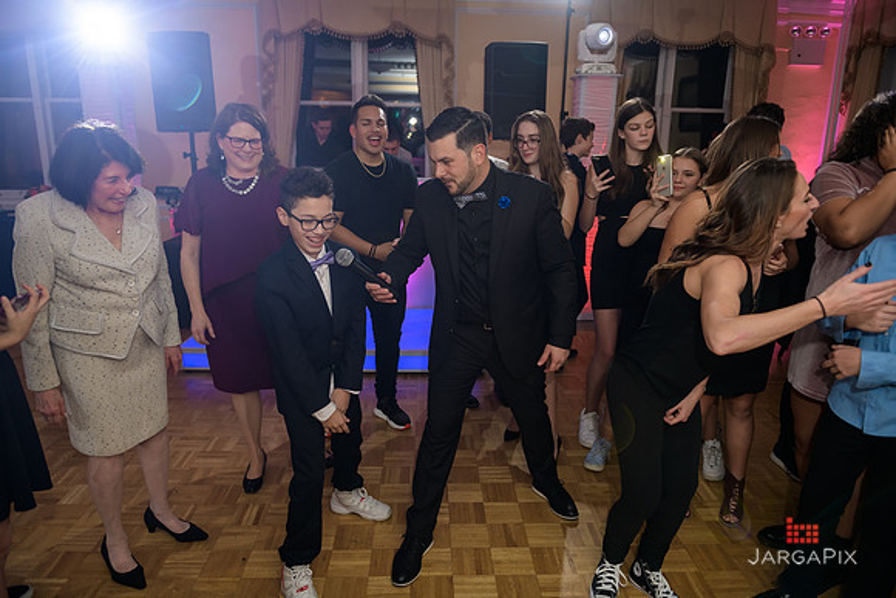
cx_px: 448
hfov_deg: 73.7
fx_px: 597
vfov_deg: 53.2
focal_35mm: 24
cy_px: 299
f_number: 3.2
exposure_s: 1/125
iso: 400
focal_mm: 24
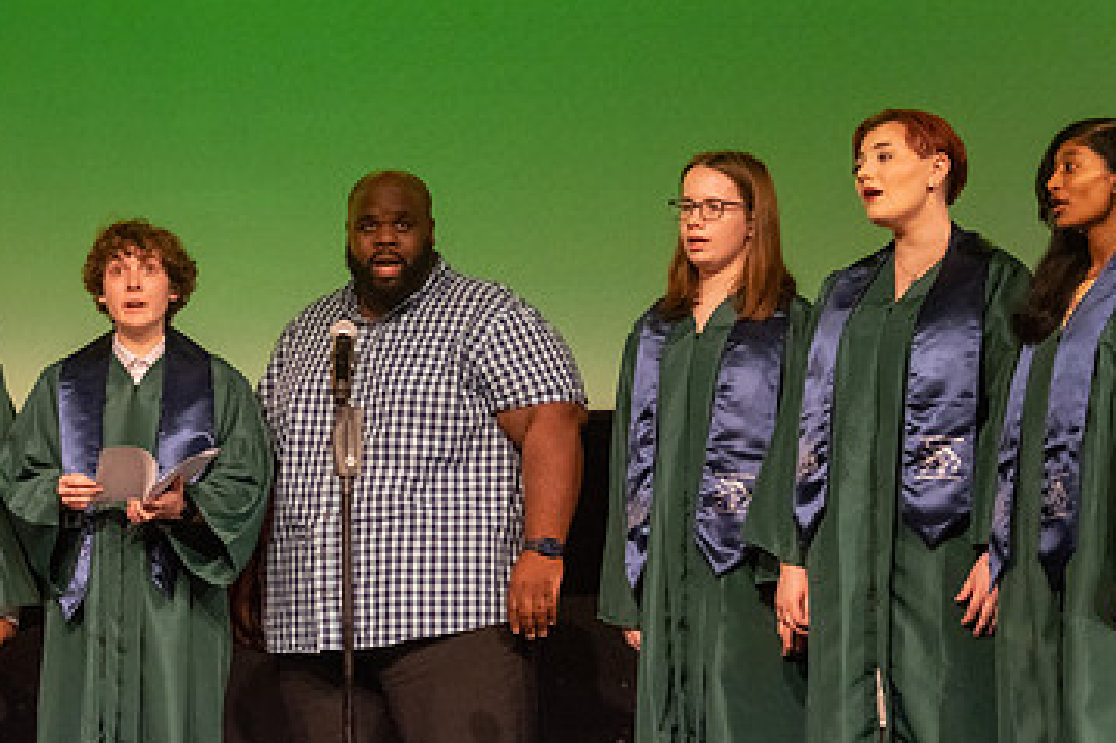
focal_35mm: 117
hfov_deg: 17.4
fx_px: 3625
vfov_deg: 11.7
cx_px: 249
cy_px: 559
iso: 10000
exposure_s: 1/320
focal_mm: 70
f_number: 4
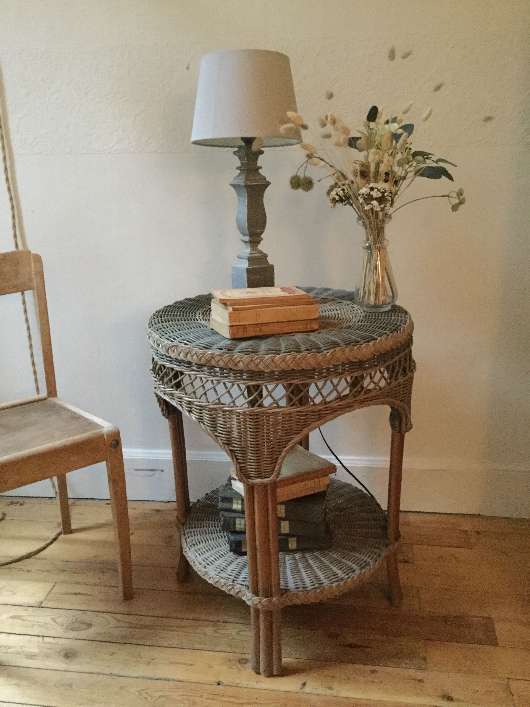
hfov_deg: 45.4
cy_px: 354
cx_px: 265
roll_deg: +0.4
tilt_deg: -18.6
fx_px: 633
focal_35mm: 31
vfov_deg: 58.4
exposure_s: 1/17
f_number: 2.4
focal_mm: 3.3
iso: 500
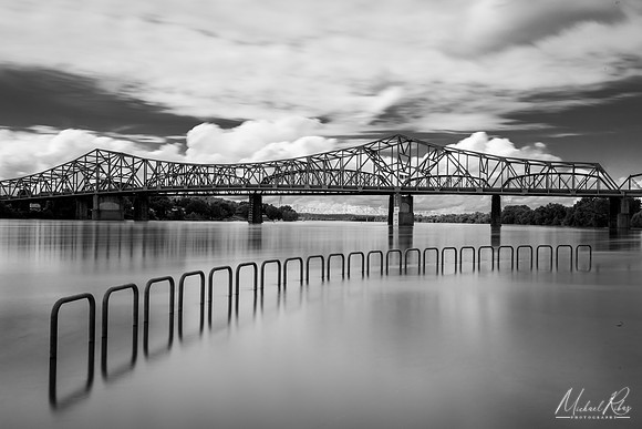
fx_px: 576
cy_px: 216
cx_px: 324
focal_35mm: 32
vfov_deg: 40.8
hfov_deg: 58.3
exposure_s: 30
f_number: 19
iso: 64
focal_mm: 32
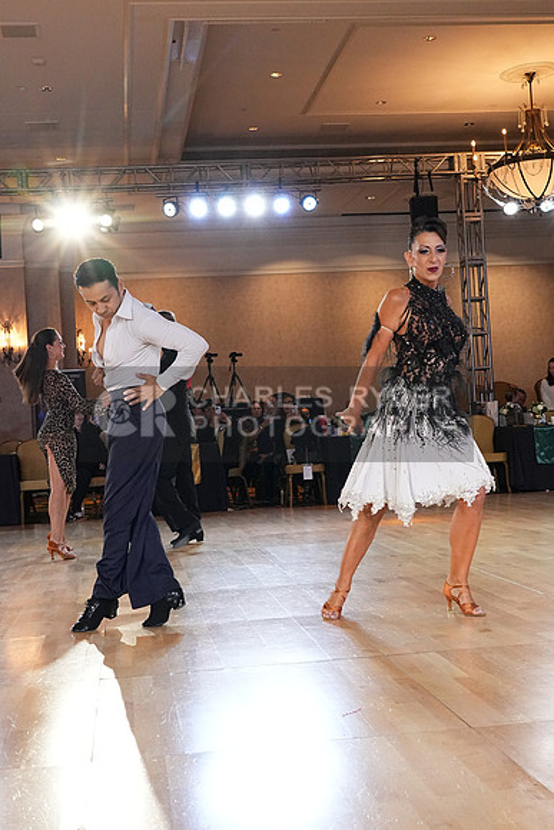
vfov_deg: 43.6
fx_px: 1038
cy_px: 415
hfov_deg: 29.9
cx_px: 277
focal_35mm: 45
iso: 5000
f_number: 7.1
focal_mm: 30
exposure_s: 1/200
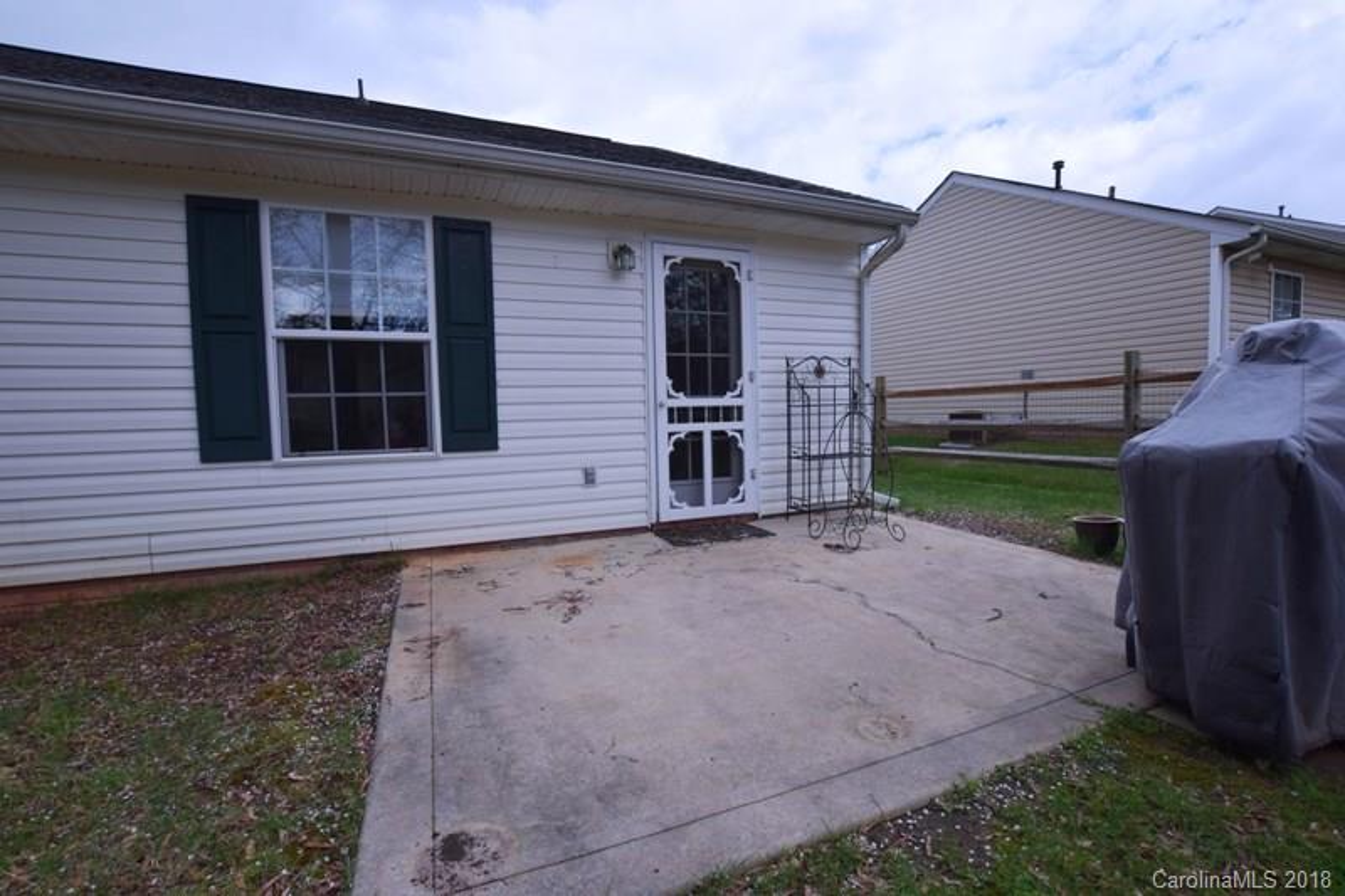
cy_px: 448
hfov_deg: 100.4
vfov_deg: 77.3
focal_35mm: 15
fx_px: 560
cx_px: 672
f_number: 9
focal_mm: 10
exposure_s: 1/320
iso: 200
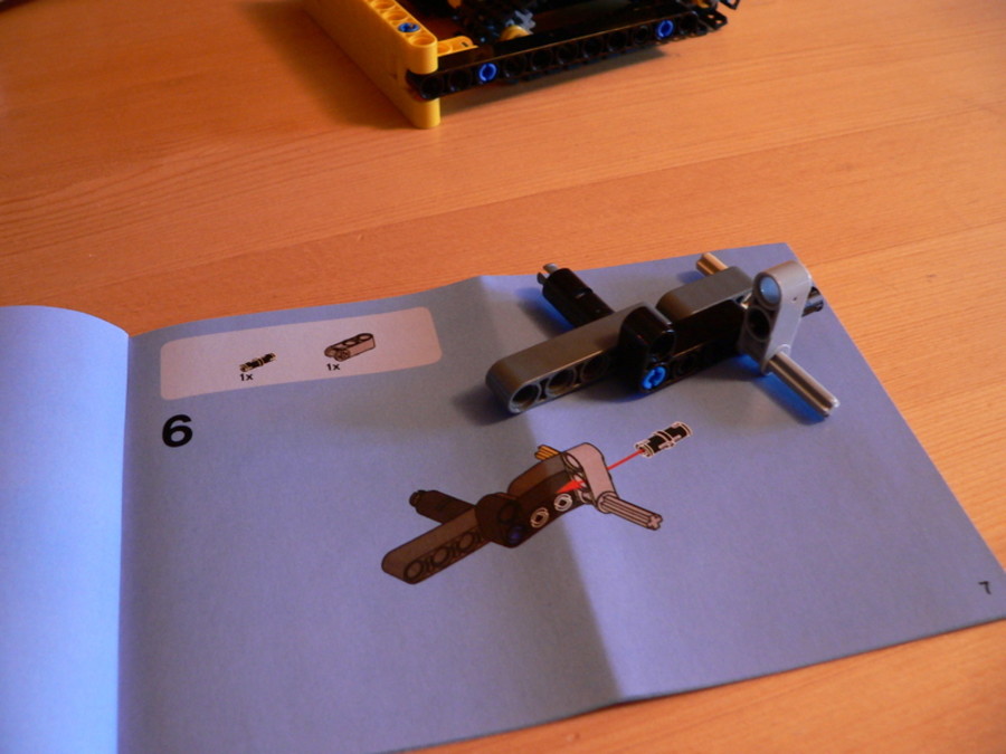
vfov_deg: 39.7
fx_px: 1046
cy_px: 377
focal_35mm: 36
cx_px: 503
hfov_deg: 51.4
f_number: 2.8
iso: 200
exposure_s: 1/6
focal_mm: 6
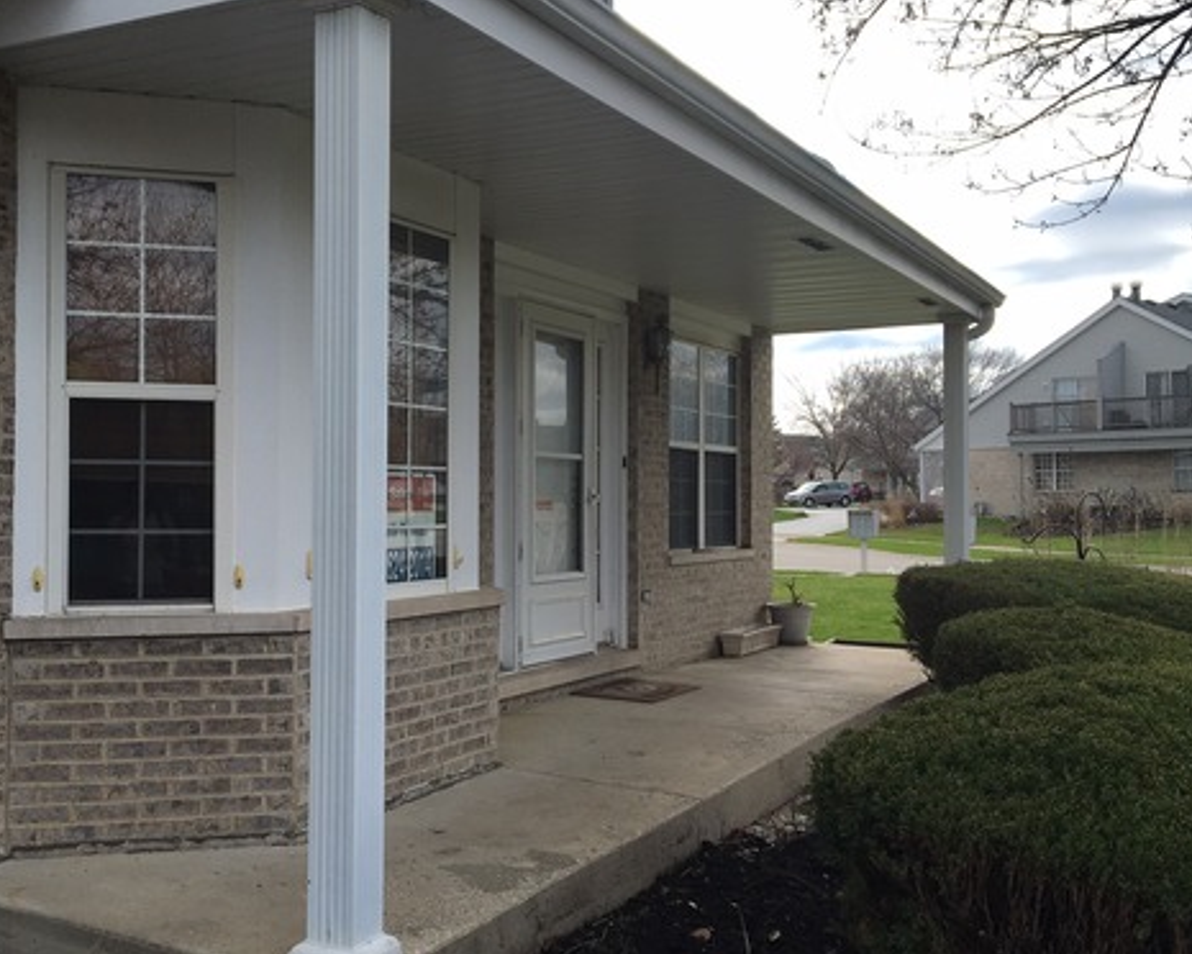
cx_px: 477
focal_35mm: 39
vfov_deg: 38.2
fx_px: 1376
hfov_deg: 46.6
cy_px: 467
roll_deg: -0.6
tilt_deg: +1.6
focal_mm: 4.15
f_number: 2.2
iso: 25
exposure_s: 1/962
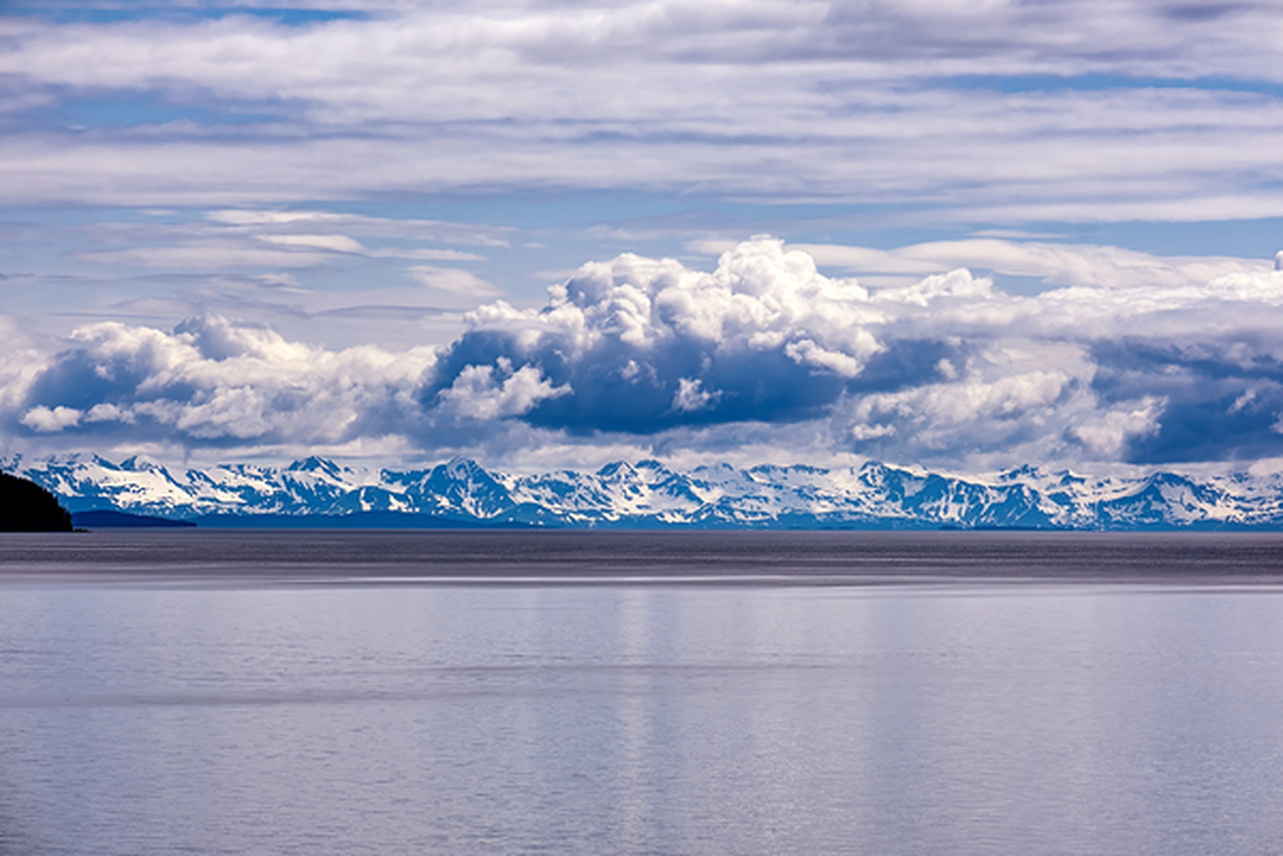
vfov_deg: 7.2
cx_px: 642
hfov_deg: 10.7
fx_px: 6842
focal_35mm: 192
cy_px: 428
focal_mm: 128
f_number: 9
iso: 200
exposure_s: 1/1000
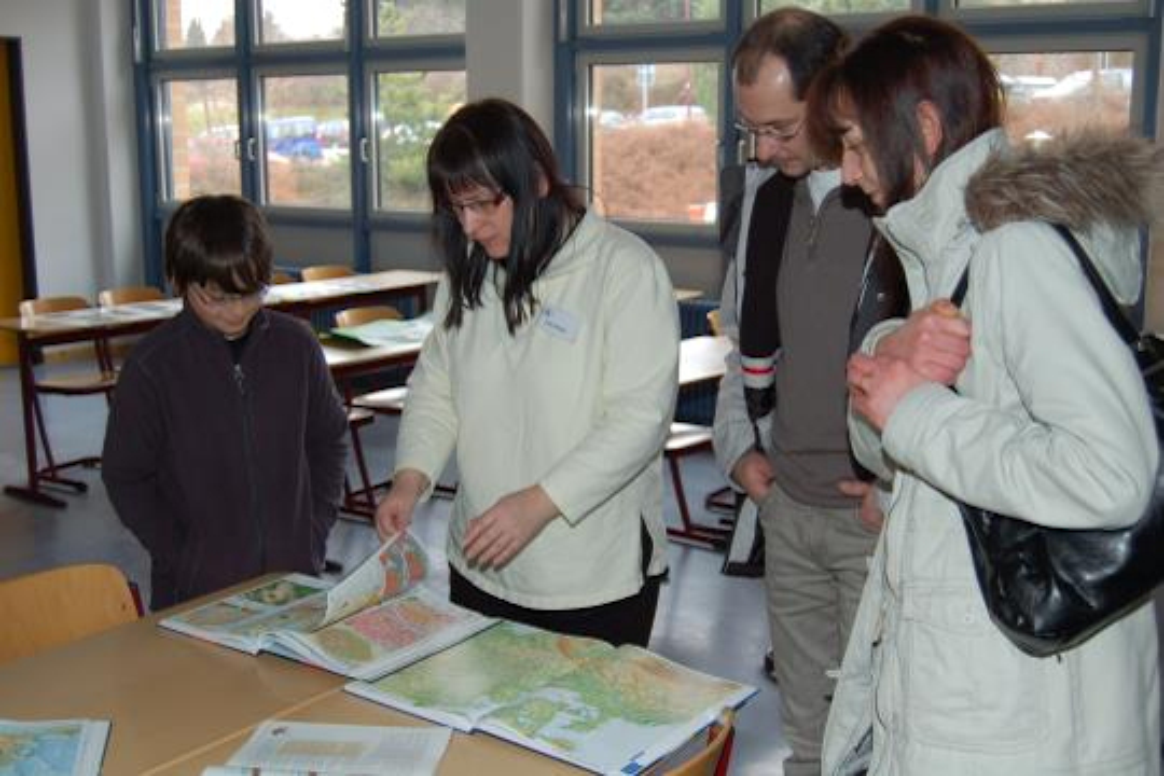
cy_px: 388
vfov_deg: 31.9
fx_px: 1358
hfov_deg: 46.4
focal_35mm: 42
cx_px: 582
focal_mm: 28
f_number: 4.2
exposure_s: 1/60
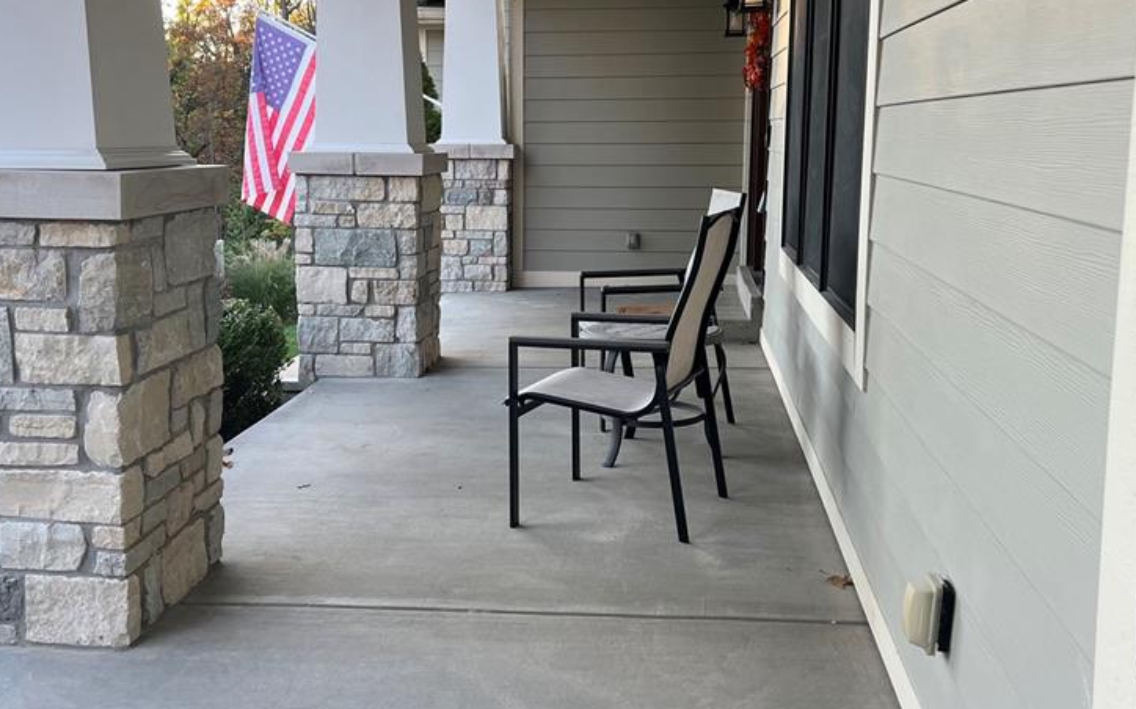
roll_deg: -0.2
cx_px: 541
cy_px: 293
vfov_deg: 32.7
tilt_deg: -7.3
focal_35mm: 39
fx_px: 1207
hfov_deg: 50.4
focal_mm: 5.7
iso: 64
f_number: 1.5
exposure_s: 1/121
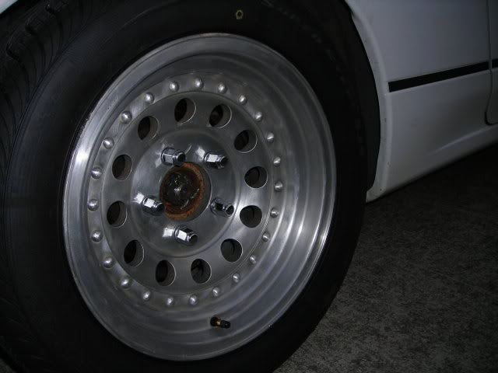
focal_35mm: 38
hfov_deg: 49.0
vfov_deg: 37.7
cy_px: 186
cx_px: 249
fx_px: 547
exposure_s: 1/60.1
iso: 50
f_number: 3.2
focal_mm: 6.3
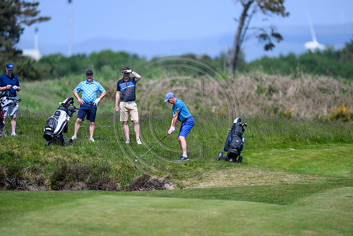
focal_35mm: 560
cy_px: 118
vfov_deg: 2.5
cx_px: 176
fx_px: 5492
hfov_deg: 3.7
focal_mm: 560
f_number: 4.5
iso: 500
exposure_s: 1/4000
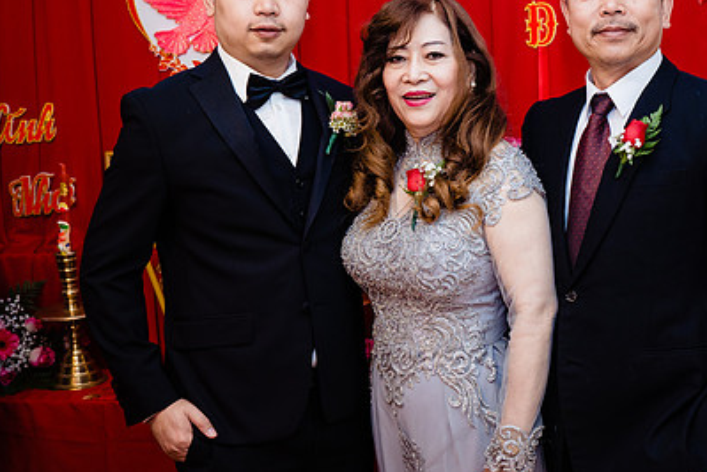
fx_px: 923
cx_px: 457
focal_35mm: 47
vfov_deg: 28.6
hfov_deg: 41.5
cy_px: 221
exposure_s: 1/125
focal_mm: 28
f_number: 4
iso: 1000
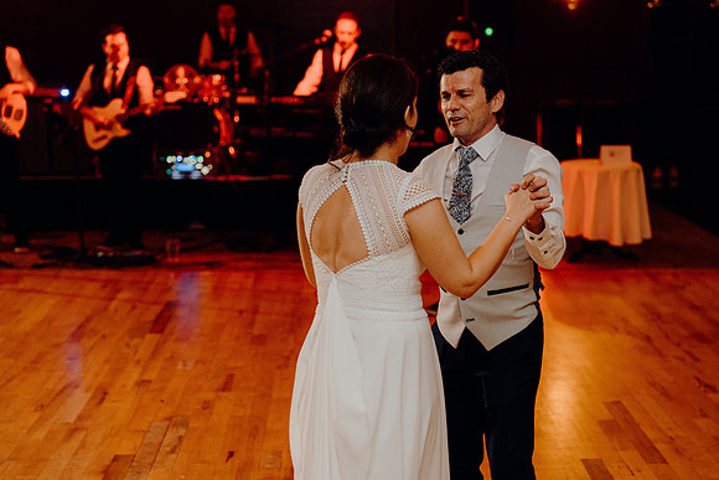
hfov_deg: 30.1
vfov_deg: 20.3
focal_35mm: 67
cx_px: 360
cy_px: 240
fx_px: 1338
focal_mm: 67
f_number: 2.8
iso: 1250
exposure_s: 1/160
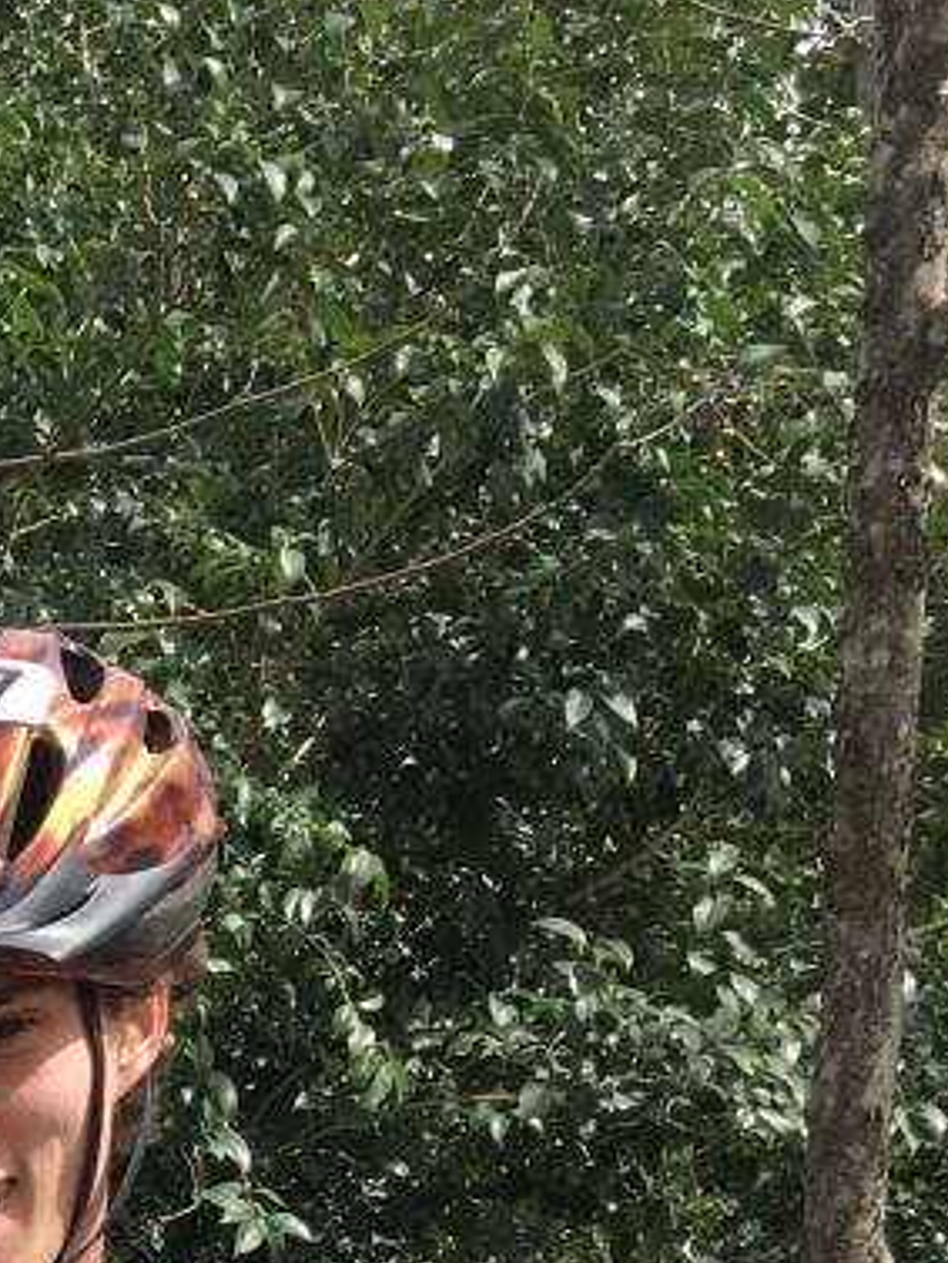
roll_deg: +1.0
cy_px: 2250
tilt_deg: -11.8
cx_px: -663
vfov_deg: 16.0
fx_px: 3832
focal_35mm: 105
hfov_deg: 13.0
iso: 25
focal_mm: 4.15
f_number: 2.2
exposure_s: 1/587
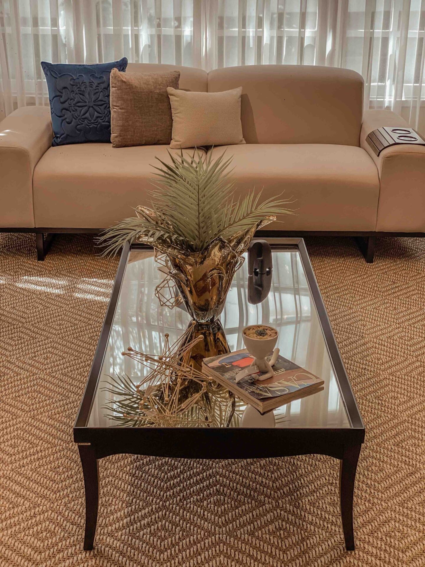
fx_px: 851
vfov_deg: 36.8
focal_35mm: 52
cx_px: 212
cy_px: 284
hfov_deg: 28.0
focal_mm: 6
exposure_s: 1/122
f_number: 2
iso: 40
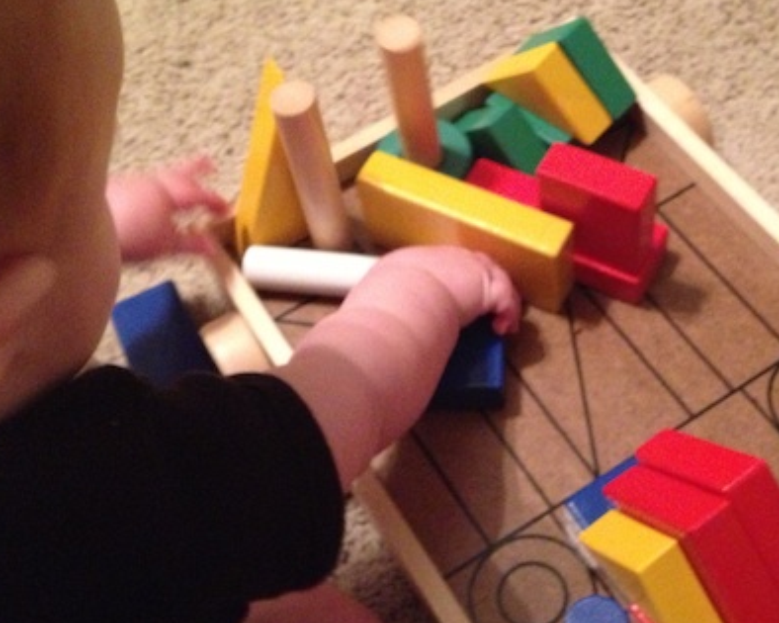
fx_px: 1199
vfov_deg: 29.1
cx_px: 504
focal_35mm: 52
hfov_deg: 35.7
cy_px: 334
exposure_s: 1/15
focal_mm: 4.28
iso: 800
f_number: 2.4
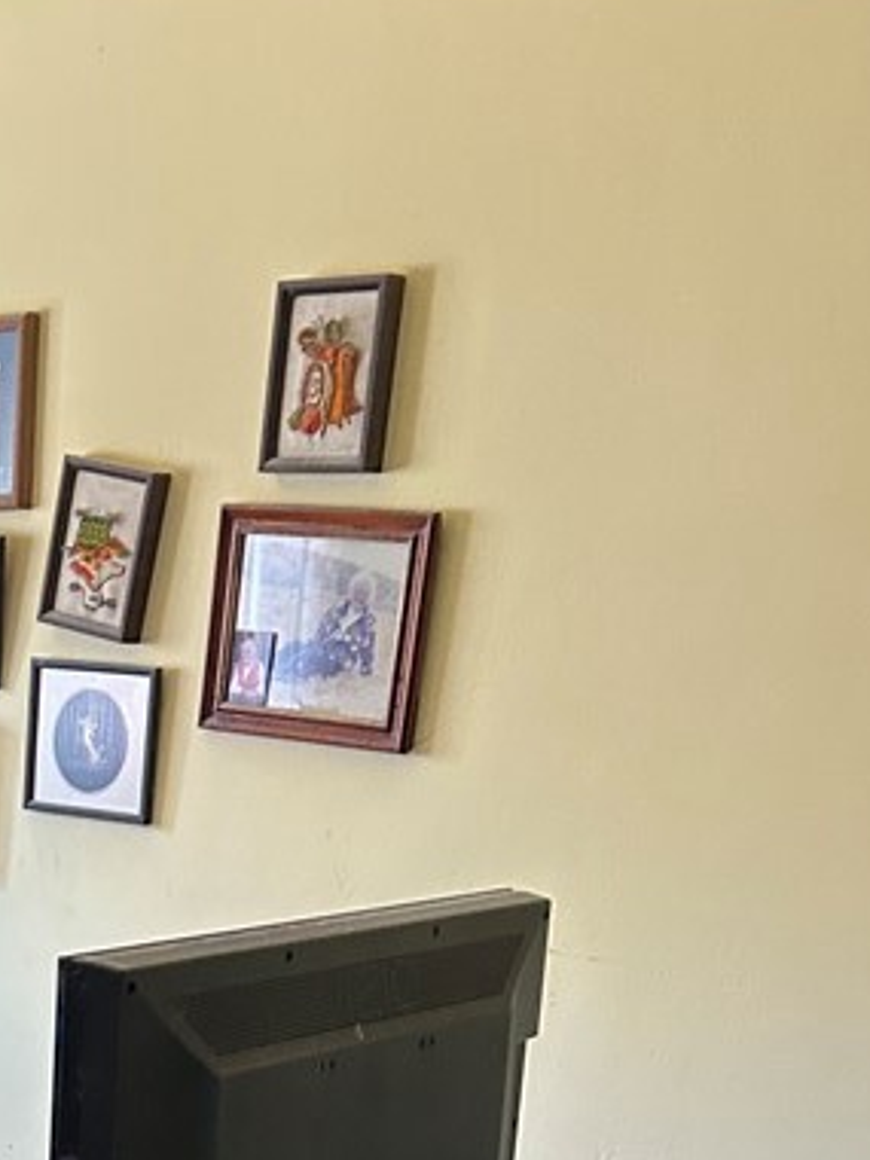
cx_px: -208
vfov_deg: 24.1
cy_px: 1532
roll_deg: -4.3
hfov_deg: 19.6
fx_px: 2346
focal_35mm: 70
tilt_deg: -19.3
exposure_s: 1/60
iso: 320
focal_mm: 5.7
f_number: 1.5
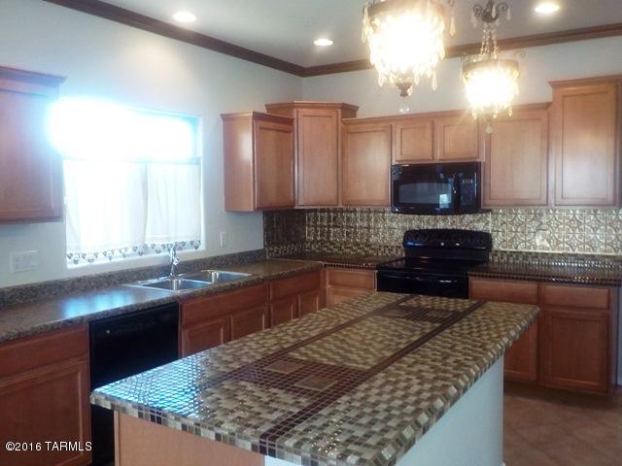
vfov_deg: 46.8
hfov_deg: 60.0
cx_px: 311
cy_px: 233
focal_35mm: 30
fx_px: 539
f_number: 3.3
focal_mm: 4.1
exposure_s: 1/30
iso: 180
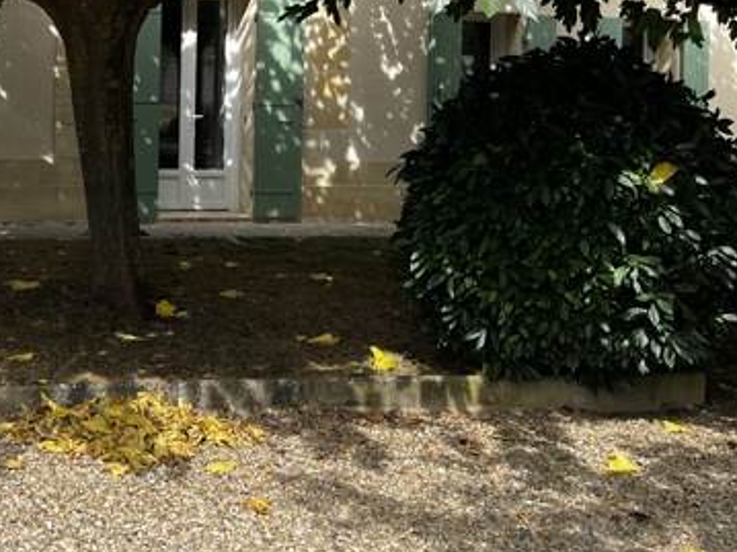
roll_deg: -1.2
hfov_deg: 29.8
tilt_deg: +1.8
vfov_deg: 24.5
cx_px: -76
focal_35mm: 58
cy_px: 64
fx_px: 1234
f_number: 1.6
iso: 50
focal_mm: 5.1
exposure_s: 1/1036
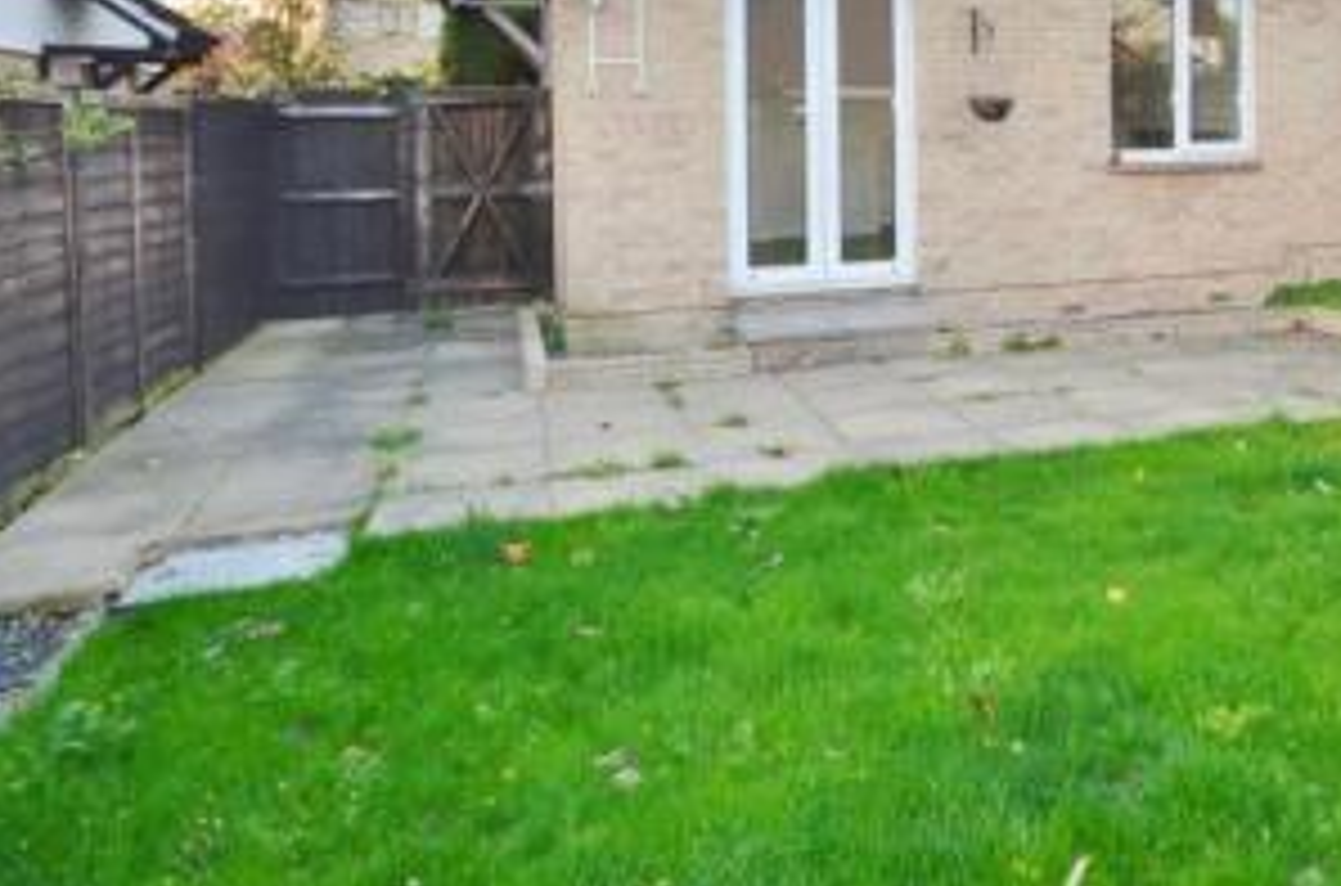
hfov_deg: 52.9
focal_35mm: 33
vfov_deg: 37.4
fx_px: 1226
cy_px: 103
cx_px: 1107
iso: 160
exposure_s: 1/125
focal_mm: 10
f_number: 5.6
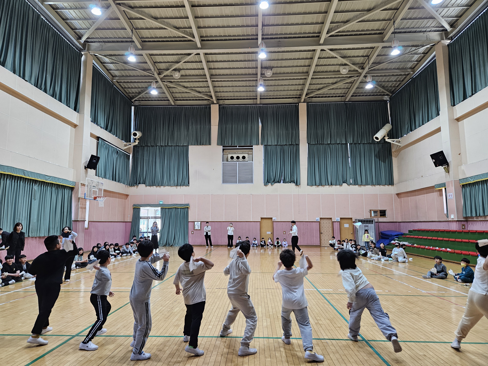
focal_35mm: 23
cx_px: 244
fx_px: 324
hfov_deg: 73.9
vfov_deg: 58.9
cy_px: 183
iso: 160
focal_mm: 5.4
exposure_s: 1/120
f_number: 1.8
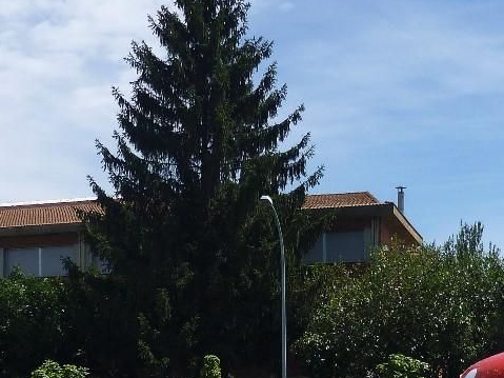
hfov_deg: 25.6
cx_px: 298
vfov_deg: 18.6
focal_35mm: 76
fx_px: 1106
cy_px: 417
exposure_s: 1/200
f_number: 9
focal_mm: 5
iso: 80
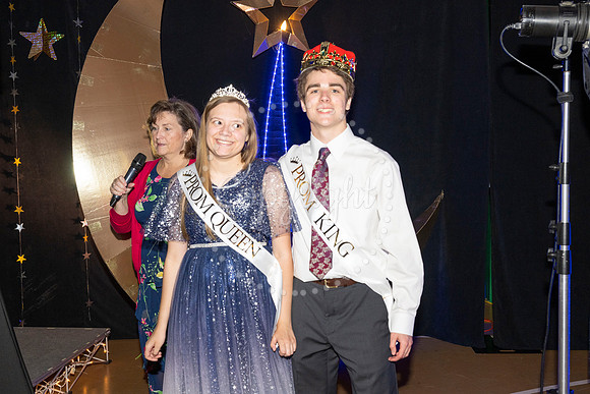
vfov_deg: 34.2
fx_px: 639
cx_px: 295
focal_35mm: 39
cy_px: 197
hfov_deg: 49.5
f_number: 5.6
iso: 1000
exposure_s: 1/100
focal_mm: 39
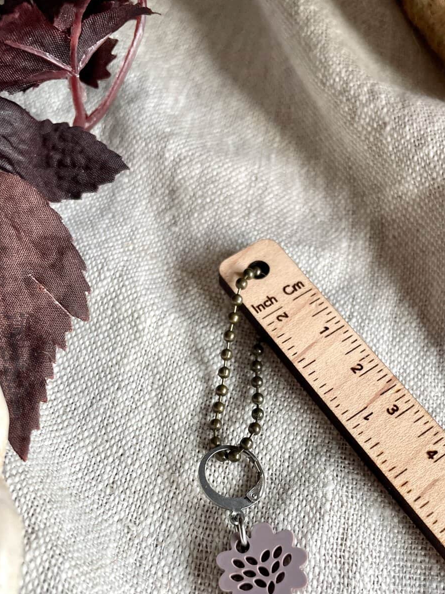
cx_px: 257
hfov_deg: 40.6
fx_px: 600
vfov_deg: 51.8
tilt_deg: -62.9
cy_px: 389
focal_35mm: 35
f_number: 1.6
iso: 125
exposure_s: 1/121
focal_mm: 4.2
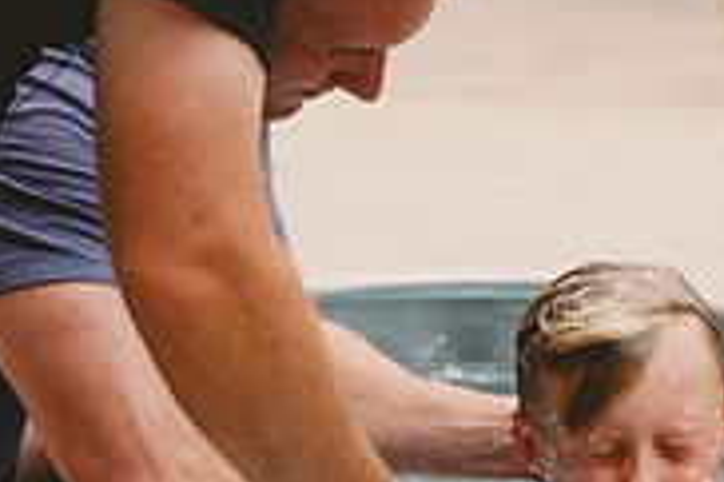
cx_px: 634
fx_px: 4400
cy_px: 581
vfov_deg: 6.2
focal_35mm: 219
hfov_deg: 9.4
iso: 250
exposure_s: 1/640
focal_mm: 53
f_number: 2.8
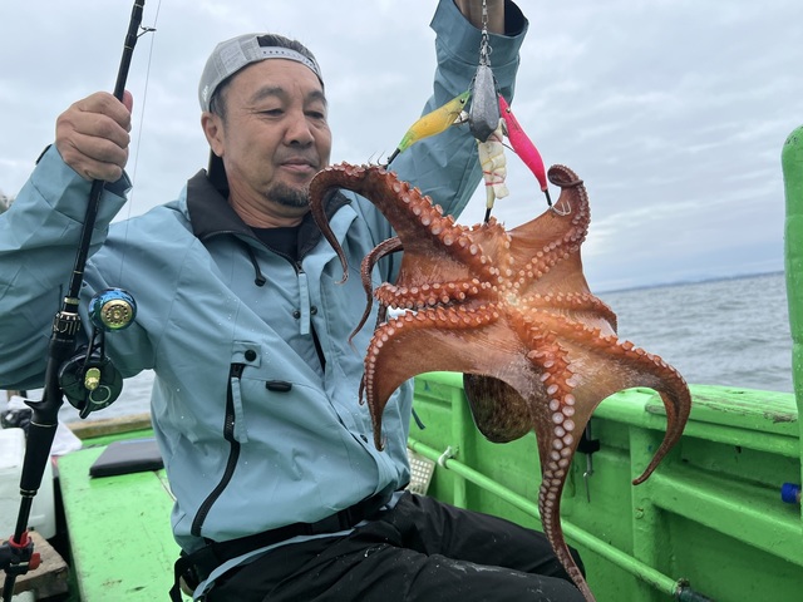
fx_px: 603
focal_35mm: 26
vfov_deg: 53.1
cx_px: 402
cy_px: 301
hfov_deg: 67.3
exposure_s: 1/1698
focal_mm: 5.7
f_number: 1.5
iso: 50
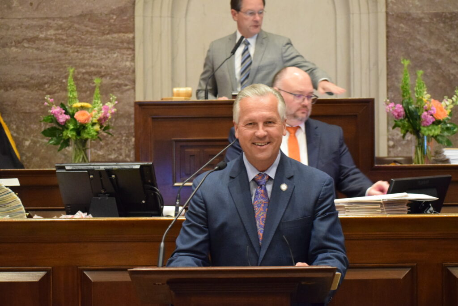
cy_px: 153
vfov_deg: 11.7
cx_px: 229
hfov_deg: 17.5
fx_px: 1489
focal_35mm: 117
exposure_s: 1/40
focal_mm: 78
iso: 6400
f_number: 4.8
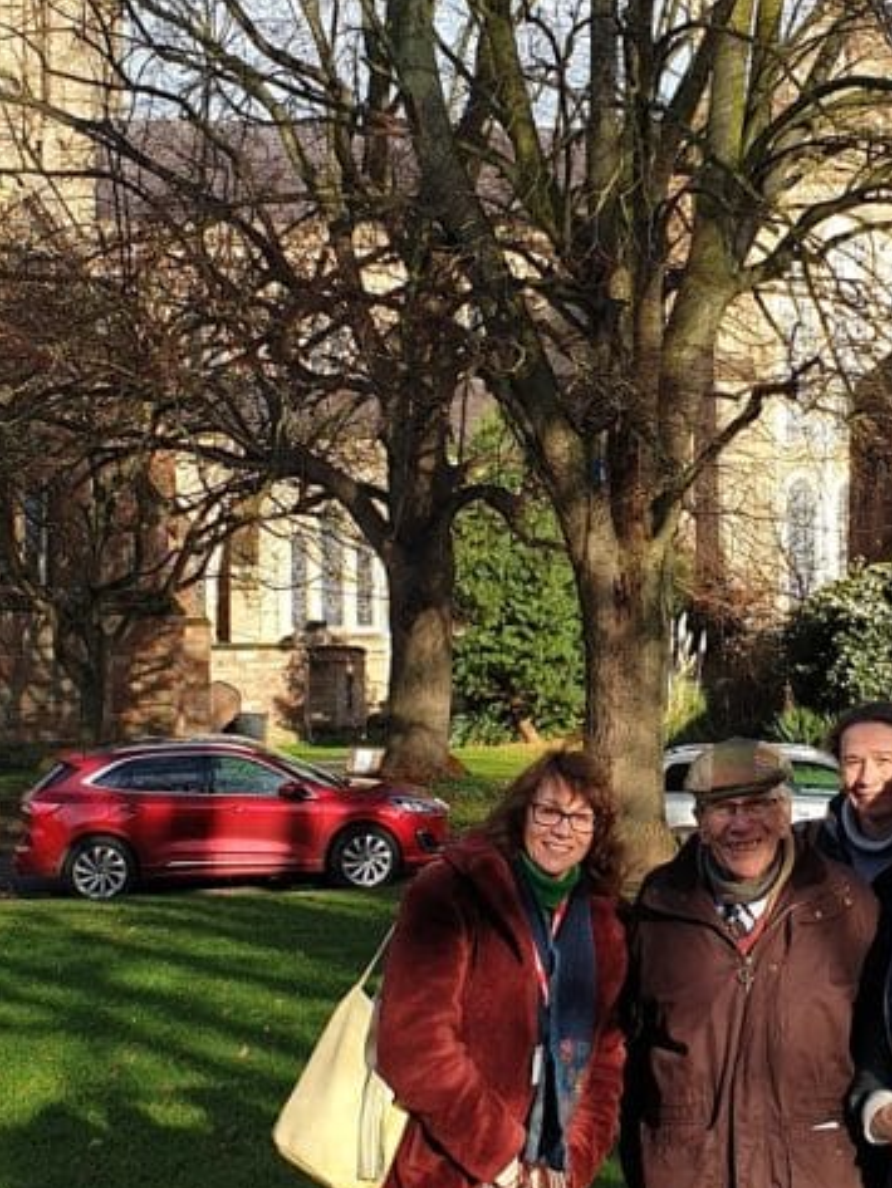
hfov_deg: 26.4
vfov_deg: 34.9
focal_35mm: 55
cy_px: 510
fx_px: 1889
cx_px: 611
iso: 50
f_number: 2.4
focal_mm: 4.3
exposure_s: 1/627
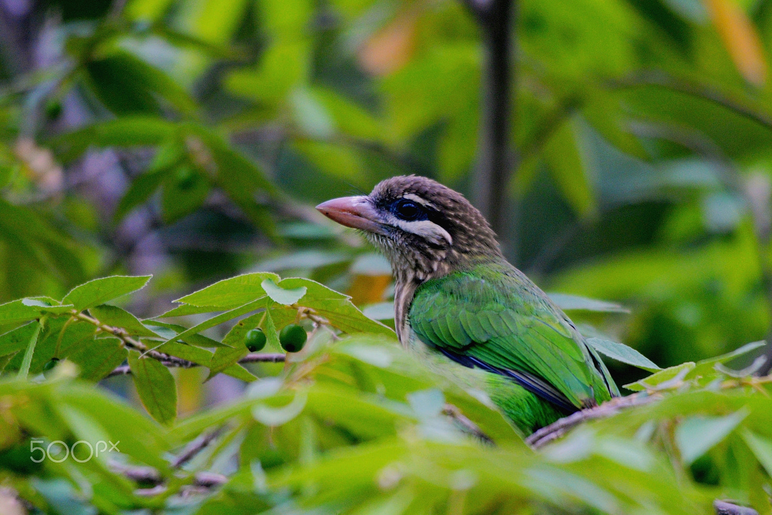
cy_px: 258
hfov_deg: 4.1
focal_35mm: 500
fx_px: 10726
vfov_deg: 2.8
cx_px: 386
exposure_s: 1/750
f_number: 6.3
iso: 800
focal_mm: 500
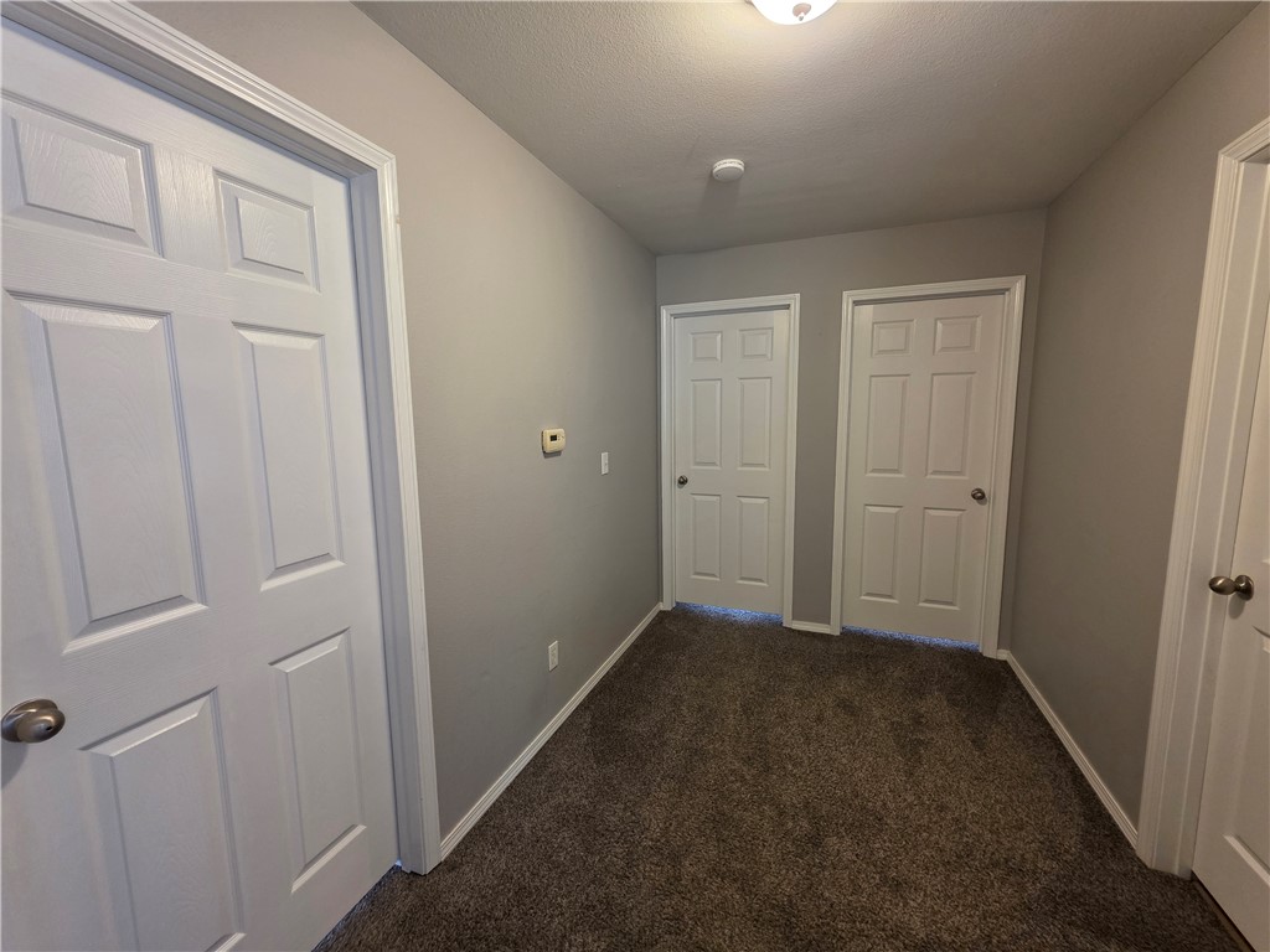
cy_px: 476
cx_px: 635
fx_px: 477
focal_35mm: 13
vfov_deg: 89.9
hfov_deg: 106.2
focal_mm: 2.2
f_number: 1.9
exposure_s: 1/60
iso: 250
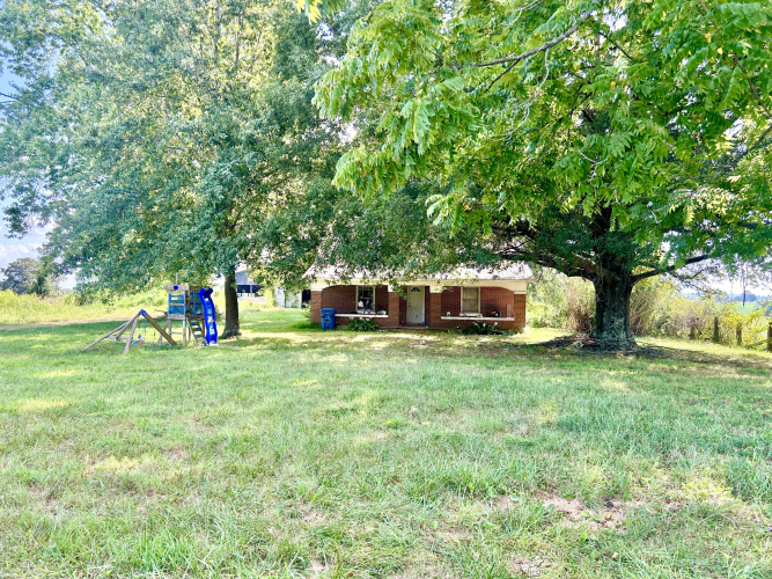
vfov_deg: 53.0
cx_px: 386
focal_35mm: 26
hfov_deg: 67.3
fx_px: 580
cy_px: 290
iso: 50
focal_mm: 5.7
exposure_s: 1/758
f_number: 1.5
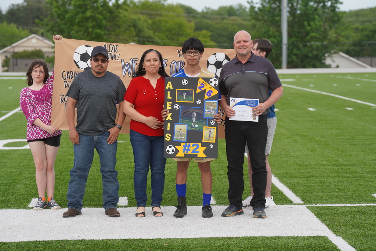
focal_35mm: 105
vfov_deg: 13.0
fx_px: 1097
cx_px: 188
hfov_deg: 19.5
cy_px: 126
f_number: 4
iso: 100
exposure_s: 1/200
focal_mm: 105
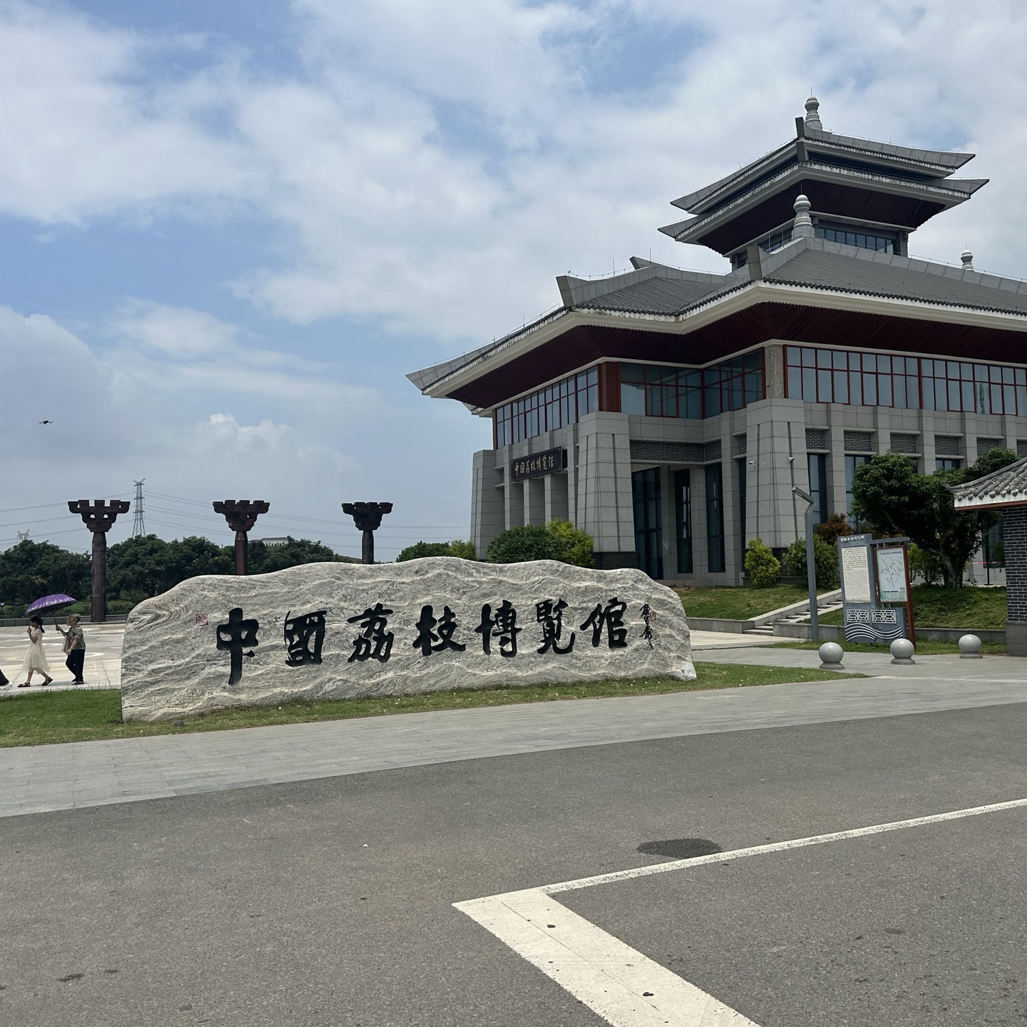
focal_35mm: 29
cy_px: 505
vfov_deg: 55.6
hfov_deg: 55.6
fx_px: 973
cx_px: 555
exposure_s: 1/9709
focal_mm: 6.86
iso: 80
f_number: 1.78
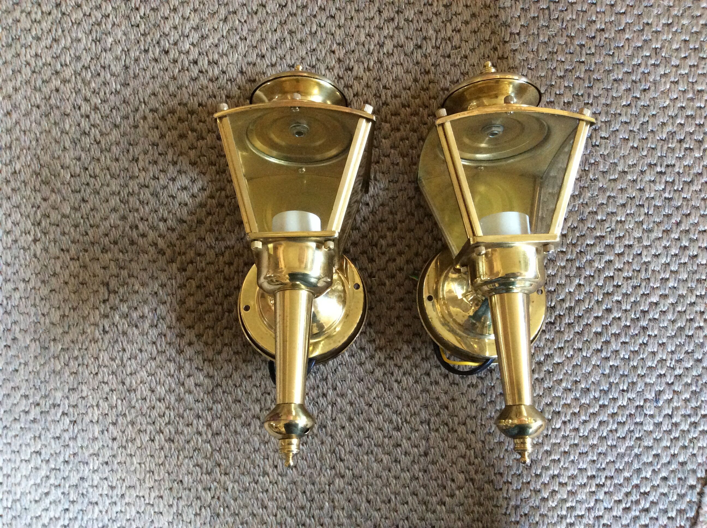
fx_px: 653
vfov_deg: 44.1
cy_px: 264
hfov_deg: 56.9
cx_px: 354
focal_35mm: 32
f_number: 2.4
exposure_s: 1/20
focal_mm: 3.3
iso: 250
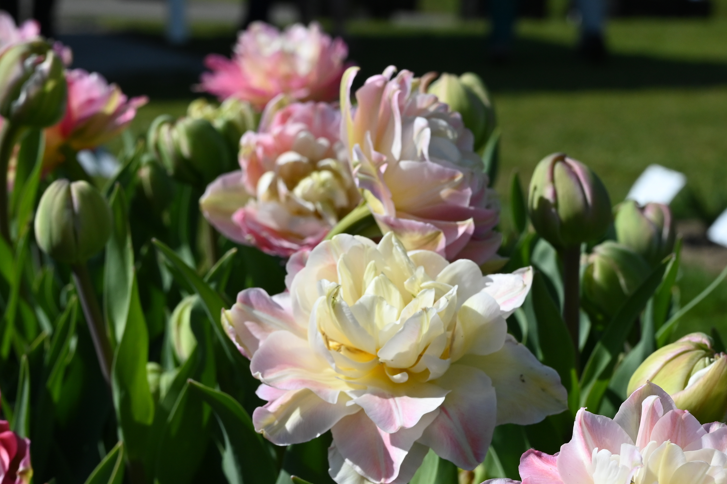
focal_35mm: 85
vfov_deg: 15.9
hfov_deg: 23.9
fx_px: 1715
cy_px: 387
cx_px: 312
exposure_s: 1/1250
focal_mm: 50
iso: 640
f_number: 13
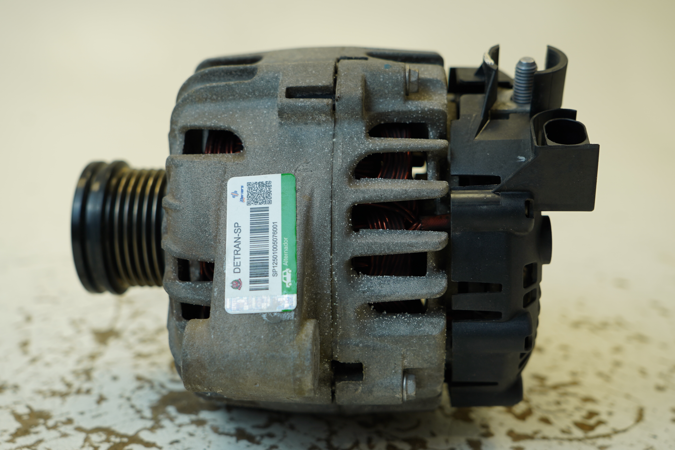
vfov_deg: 28.1
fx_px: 900
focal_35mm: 48
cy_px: 225
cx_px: 338
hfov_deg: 41.1
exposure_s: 1/60
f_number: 4
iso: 100
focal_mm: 32
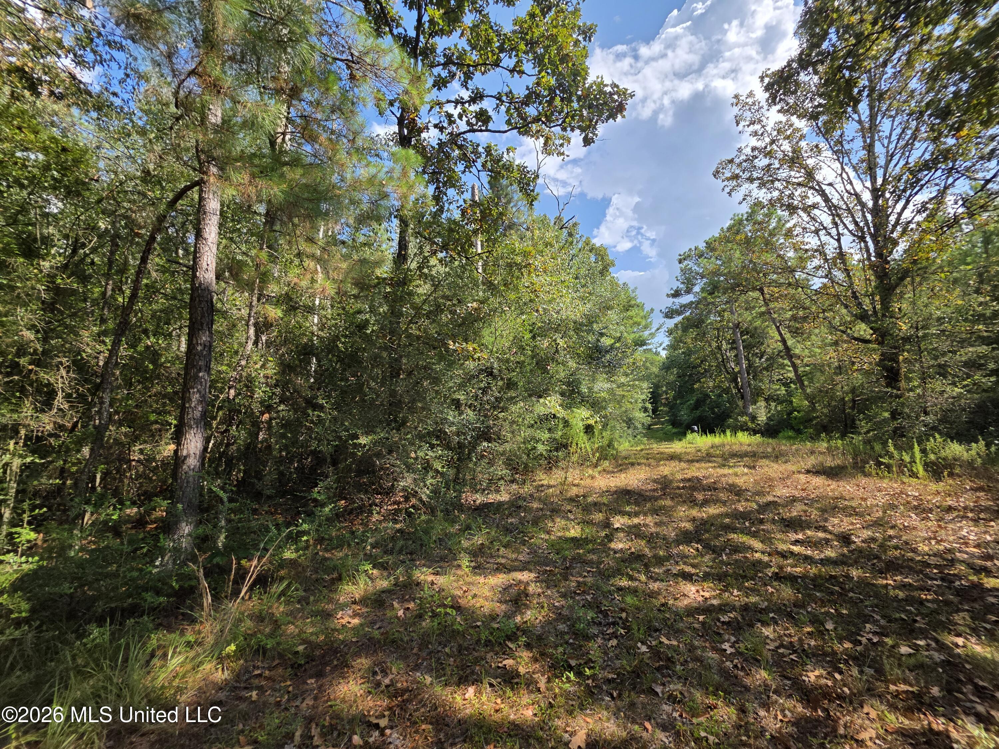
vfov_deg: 89.9
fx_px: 375
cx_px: 500
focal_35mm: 13
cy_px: 374
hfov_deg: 106.2
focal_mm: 2.2
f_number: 1.9
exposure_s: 1/1195
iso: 40
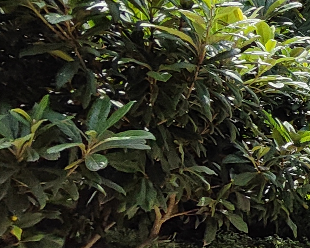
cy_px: 193
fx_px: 780
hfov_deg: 15.6
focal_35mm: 85
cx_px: 685
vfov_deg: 17.9
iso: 50
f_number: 2.4
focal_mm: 2.13
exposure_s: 1/1360
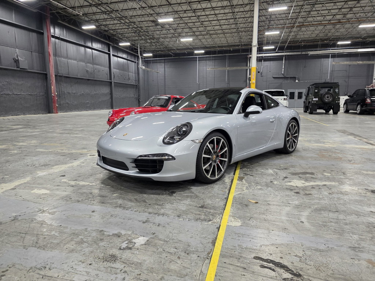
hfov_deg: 73.9
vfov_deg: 58.9
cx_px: 188
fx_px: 249
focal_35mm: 23
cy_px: 140
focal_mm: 6.3
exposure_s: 1/120
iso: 320
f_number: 1.7
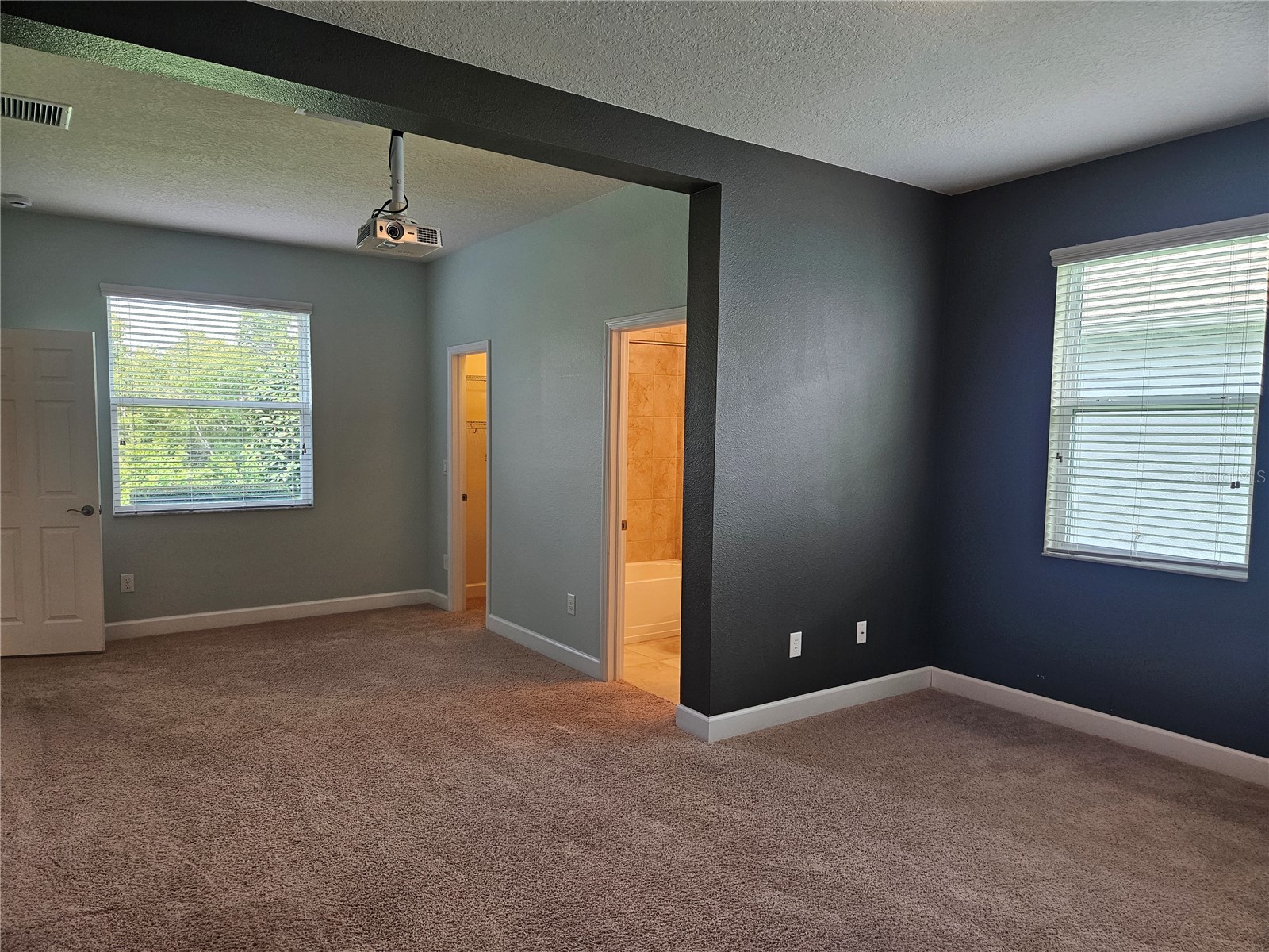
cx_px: 634
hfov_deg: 73.9
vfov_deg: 58.9
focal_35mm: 23
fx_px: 843
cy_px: 476
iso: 160
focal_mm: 5.4
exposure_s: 1/120
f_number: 1.8
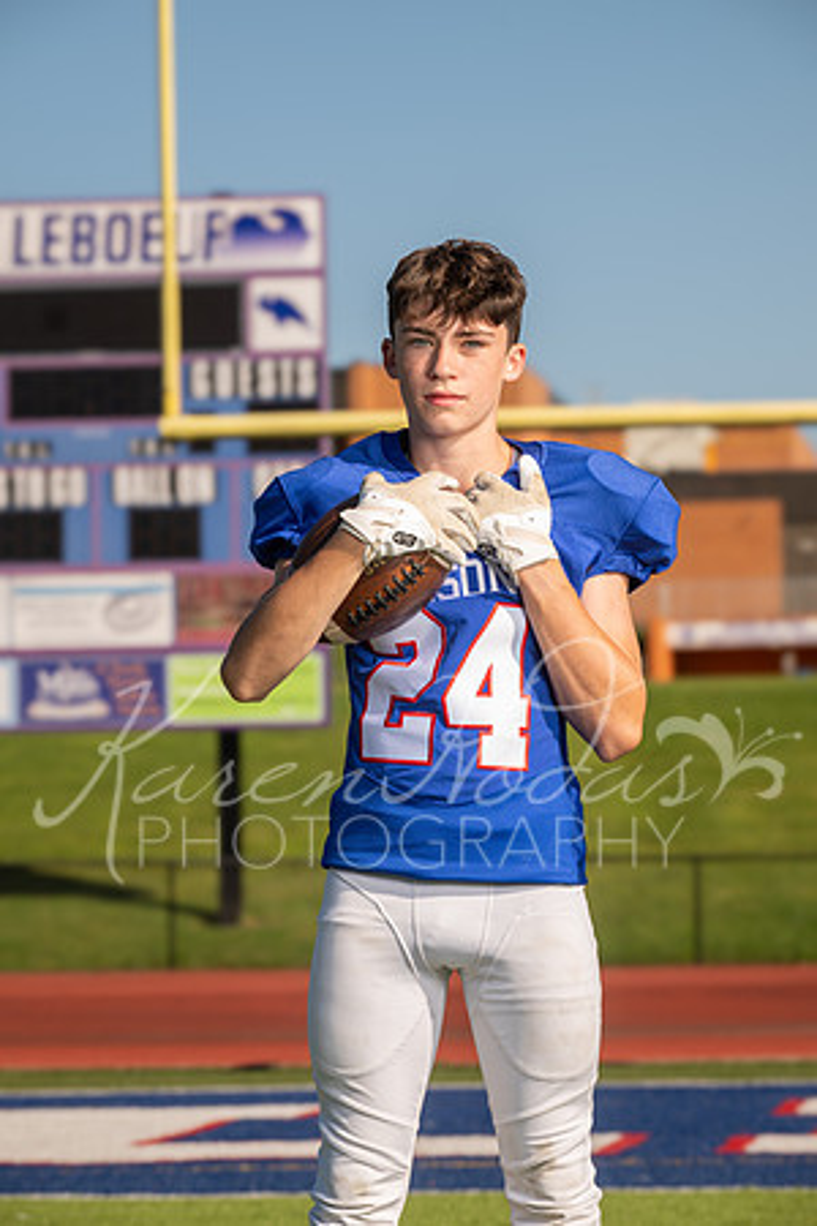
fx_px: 5276
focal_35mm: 155
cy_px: 613
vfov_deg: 13.2
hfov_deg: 8.9
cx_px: 408
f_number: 10
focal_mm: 155
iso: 100
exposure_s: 1/250
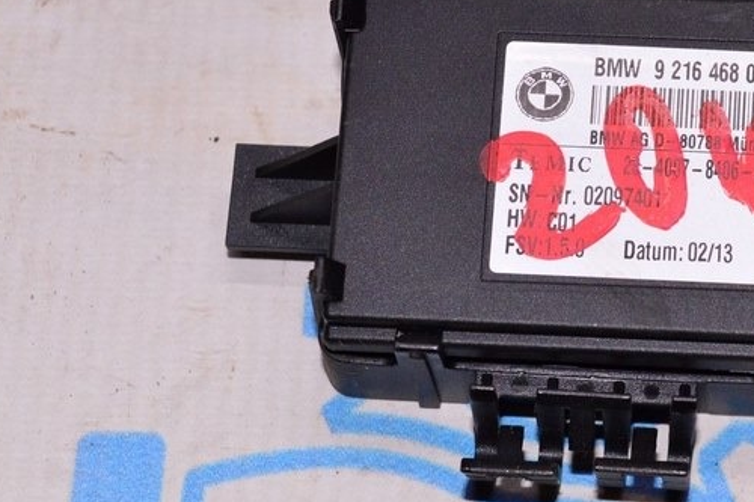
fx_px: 2701
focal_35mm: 129
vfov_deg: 10.6
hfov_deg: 15.6
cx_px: 751
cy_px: 159
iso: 1600
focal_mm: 42
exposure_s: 1/200
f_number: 8
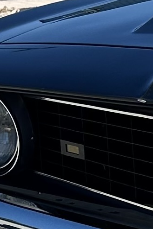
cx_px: 419
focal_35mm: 136
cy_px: 125
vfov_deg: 15.1
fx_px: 868
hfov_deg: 8.7
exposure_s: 1/4762
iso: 80
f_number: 1.78
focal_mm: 6.86
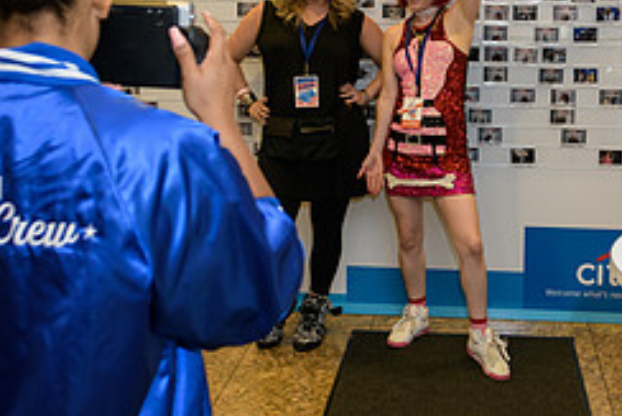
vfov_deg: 23.3
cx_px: 410
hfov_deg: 34.7
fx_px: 985
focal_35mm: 57
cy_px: 63
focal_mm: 24
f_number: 3.2
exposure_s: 1/125
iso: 400
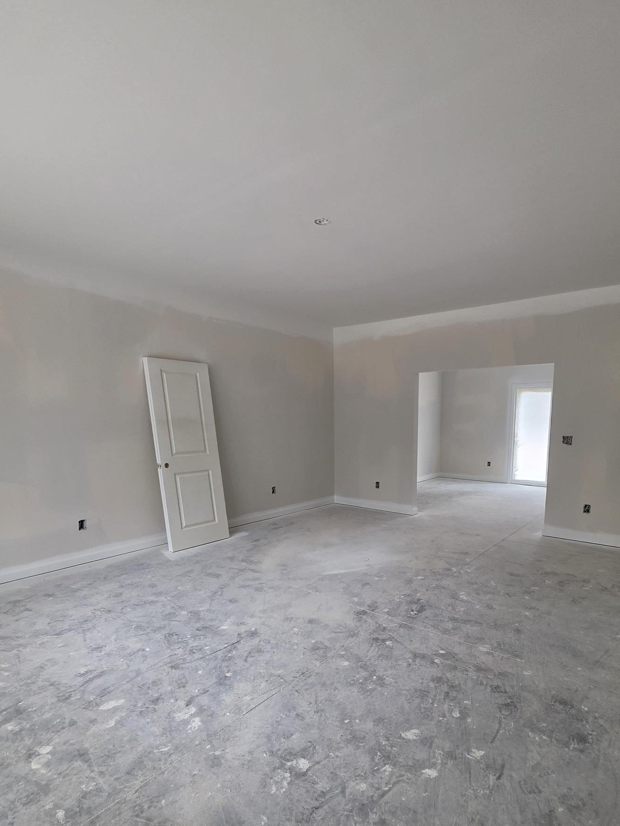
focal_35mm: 17
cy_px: 480
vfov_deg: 90.3
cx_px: 351
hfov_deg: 74.4
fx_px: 406
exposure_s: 1/120
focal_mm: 2.2
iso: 200
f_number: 1.9
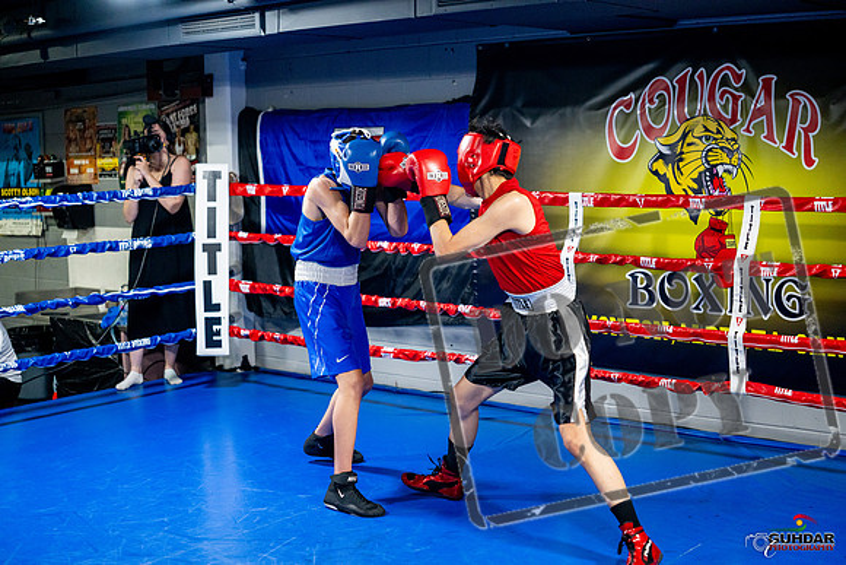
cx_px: 423
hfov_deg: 39.6
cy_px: 282
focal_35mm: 50
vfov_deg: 27.0
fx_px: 1175
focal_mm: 50
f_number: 2
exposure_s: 1/1000
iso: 4000
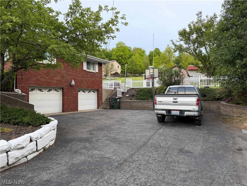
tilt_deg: +1.7
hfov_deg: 71.6
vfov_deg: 56.8
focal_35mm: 24
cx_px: 124
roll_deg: +0.4
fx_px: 171
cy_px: 93
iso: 80
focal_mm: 6.76
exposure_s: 1/179
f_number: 1.78
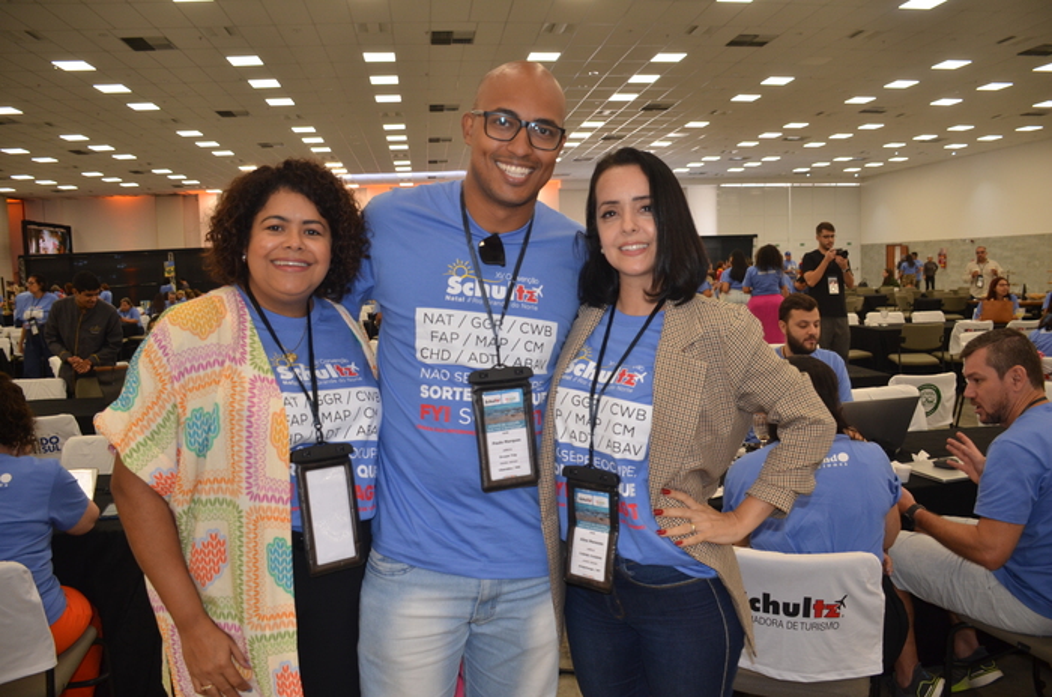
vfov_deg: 47.8
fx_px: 788
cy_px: 348
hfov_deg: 67.5
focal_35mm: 27
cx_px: 526
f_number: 3.5
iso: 450
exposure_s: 1/60
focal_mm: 18
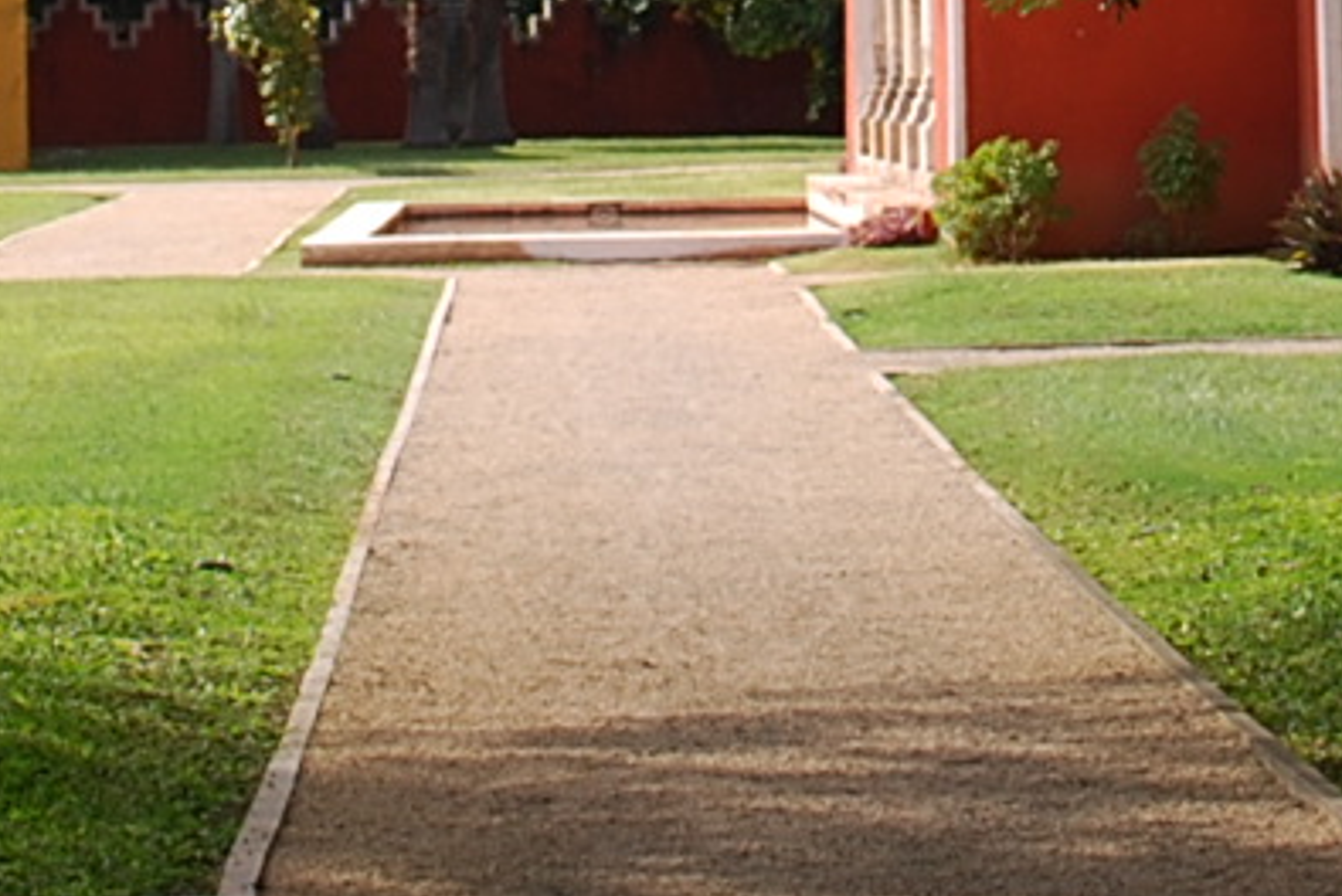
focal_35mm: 206
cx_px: 1036
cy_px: -801
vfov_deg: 6.5
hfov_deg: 10.0
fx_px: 7685
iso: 100
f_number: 6.3
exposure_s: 1/160
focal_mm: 28
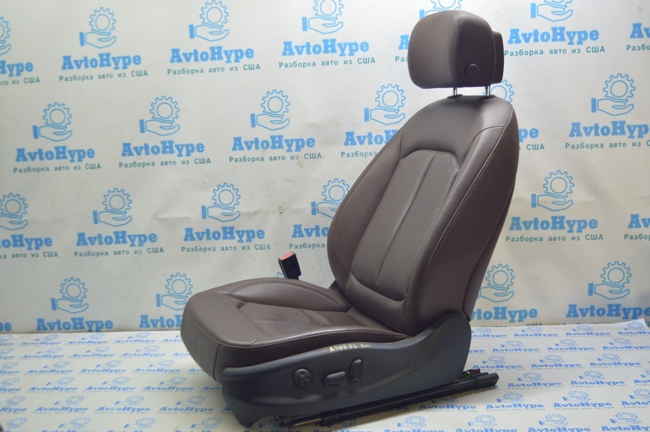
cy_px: 216
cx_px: 325
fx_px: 704
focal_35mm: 39
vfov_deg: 34.2
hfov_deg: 49.6
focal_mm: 26
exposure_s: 1/40
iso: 400
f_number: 4
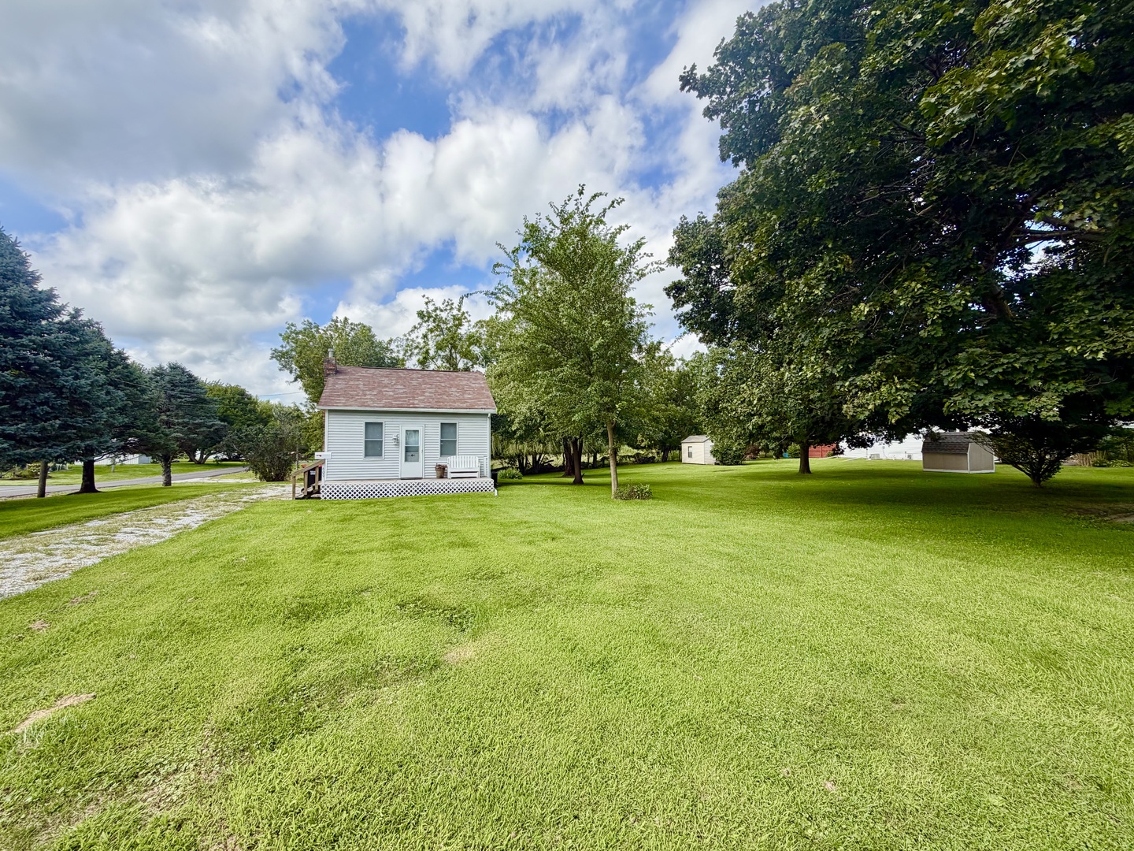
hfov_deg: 102.1
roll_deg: +0.2
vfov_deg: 85.7
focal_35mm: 14
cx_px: 567
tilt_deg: +2.3
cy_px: 426
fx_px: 459
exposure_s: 1/770
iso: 32
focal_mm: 2.22
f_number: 2.2
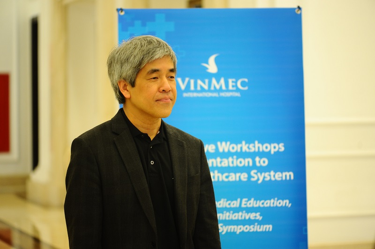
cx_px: 188
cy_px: 124
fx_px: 1093
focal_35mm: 105
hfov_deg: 19.5
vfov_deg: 13.0
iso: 1250
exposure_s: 1/80
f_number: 2.8
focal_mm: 105
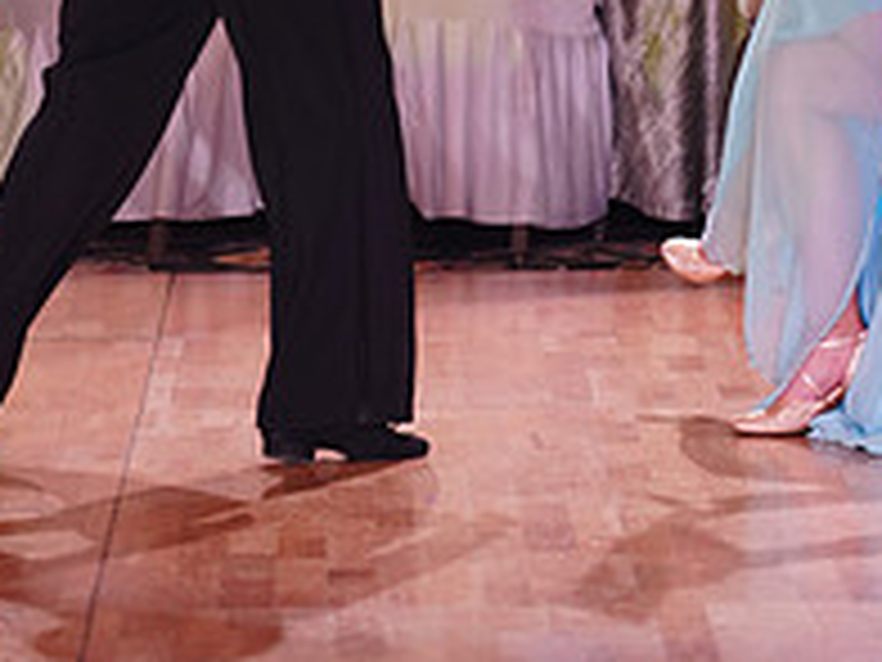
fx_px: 8281
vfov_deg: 4.6
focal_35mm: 325
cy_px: -261
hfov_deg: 6.1
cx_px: 695
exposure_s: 1/250
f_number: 2.8
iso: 800
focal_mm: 114
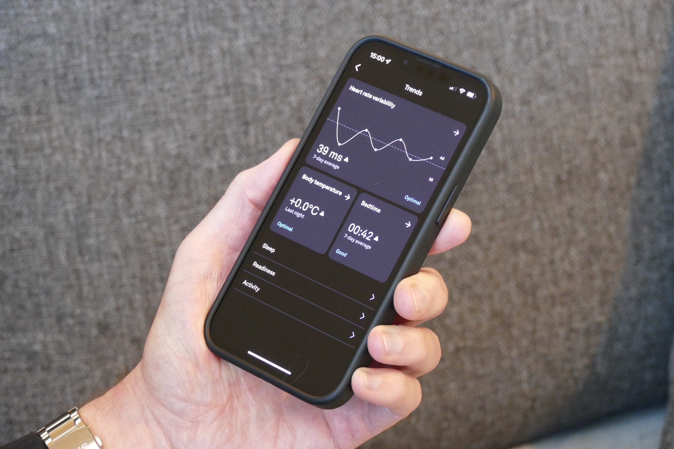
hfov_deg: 16.3
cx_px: 337
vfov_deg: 10.9
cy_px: 224
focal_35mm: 126
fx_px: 2359
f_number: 4.5
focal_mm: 45.89
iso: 1600
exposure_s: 1/15
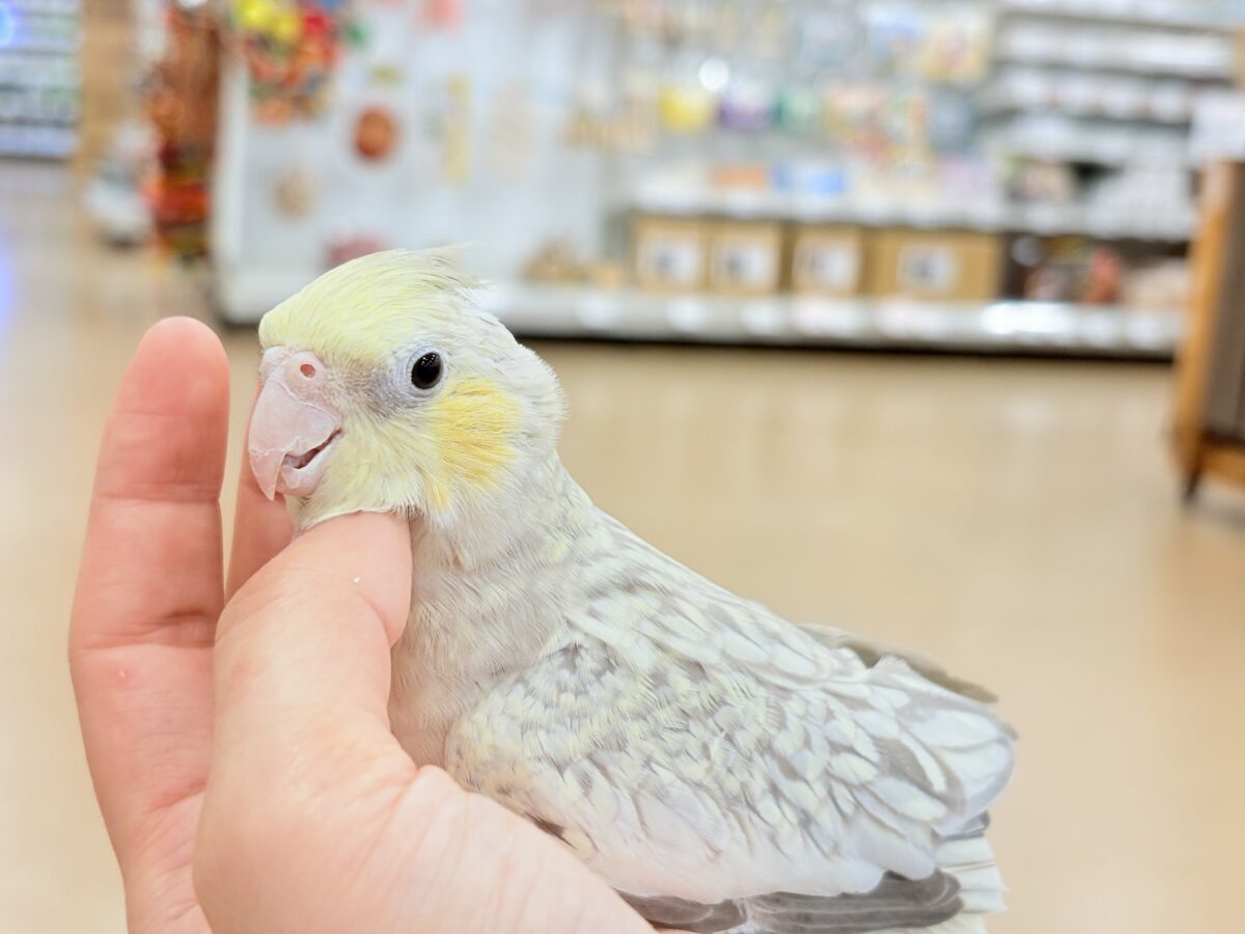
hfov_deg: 36.8
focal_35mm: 52
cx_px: 622
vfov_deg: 28.0
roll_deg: -3.1
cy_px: 467
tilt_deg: -10.6
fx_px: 1870
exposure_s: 1/50
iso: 40
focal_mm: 5.96
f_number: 1.6
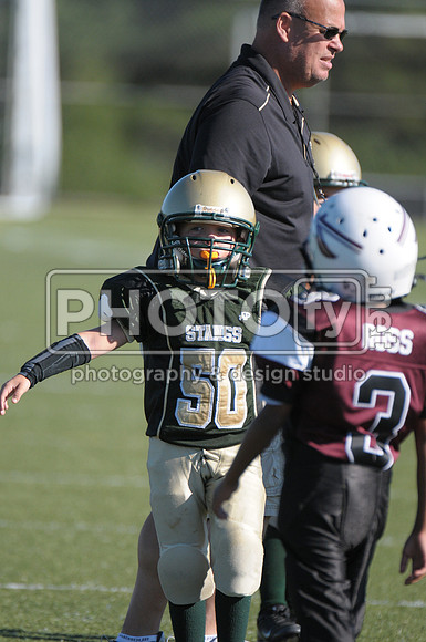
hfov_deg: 2.3
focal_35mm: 600
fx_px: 10681
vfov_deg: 3.4
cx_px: 213
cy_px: 321
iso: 640
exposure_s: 1/3200
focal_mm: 400
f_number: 4
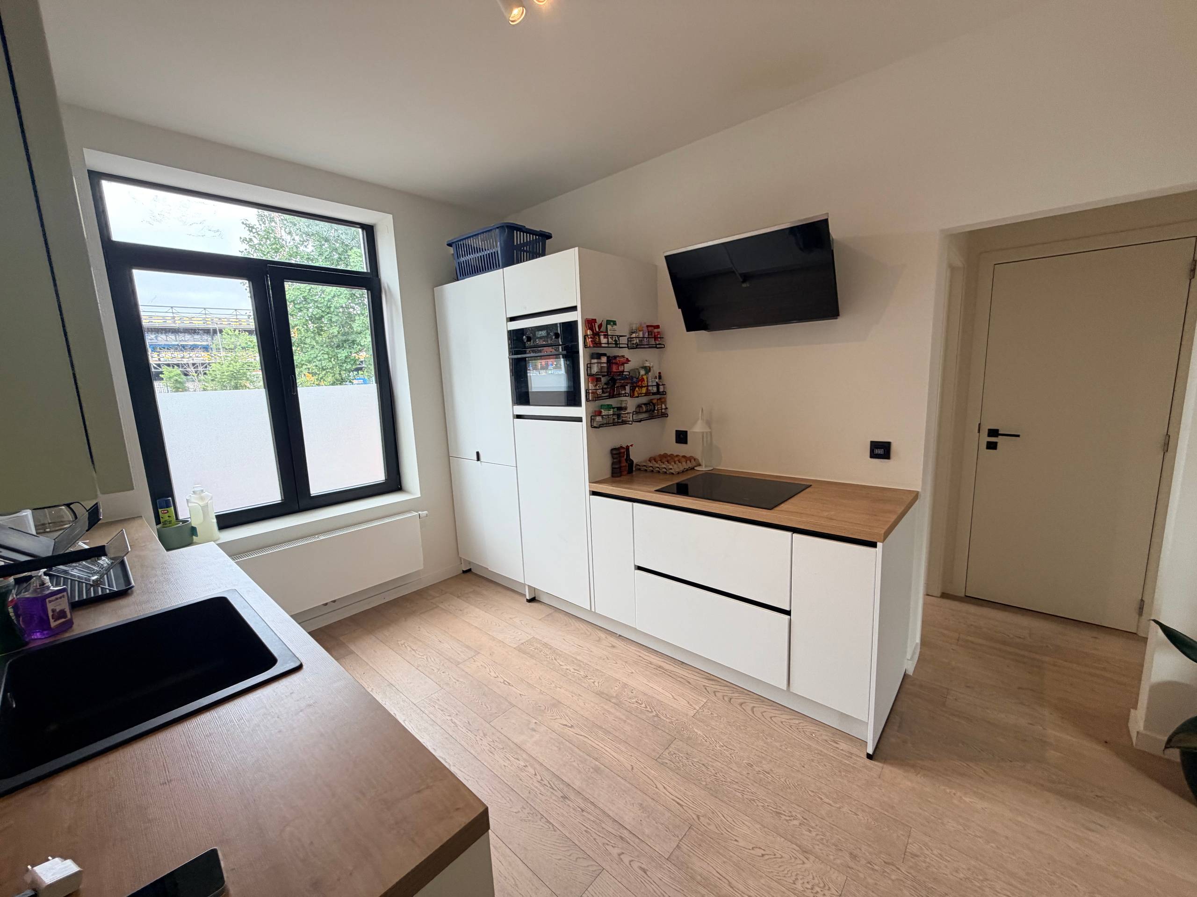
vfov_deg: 85.7
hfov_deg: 102.1
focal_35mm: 14
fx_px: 484
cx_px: 598
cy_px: 448
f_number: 2.2
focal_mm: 2.22
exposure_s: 1/121
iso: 100
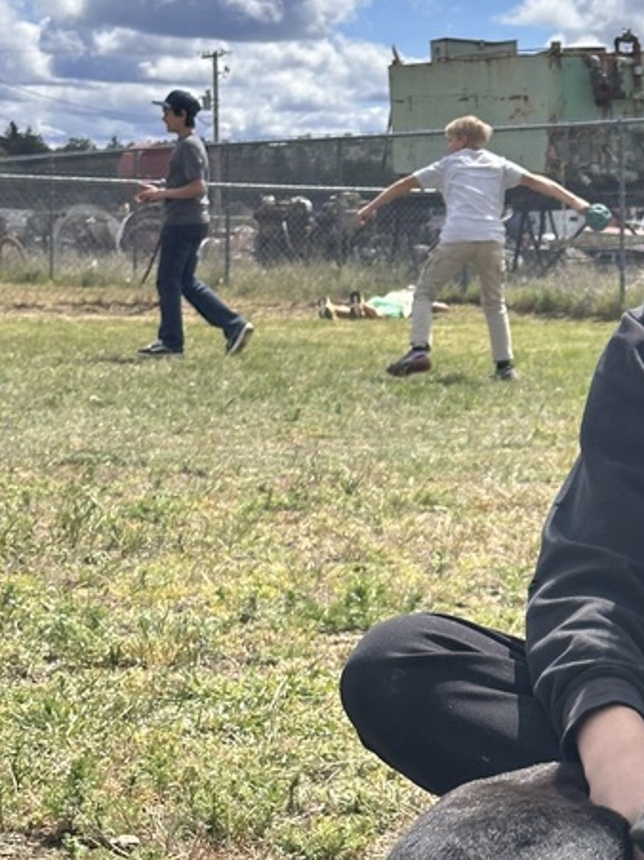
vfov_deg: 18.0
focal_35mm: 109
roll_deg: -2.0
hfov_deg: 13.3
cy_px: 591
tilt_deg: -6.6
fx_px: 2705
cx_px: 730
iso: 64
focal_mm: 6.86
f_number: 1.78
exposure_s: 1/3597
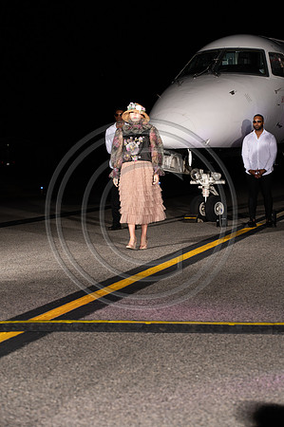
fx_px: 1186
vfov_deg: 20.4
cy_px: 214
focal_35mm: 100
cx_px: 142
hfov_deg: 13.7
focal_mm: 100
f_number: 6.3
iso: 1000
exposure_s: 1/200
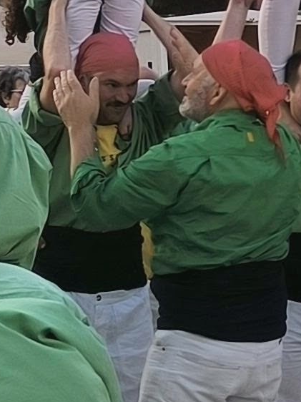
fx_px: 1938
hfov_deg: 8.8
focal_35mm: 167
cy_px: 64
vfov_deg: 11.8
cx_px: 372
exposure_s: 1/836
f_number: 1.65
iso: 50
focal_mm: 6.14
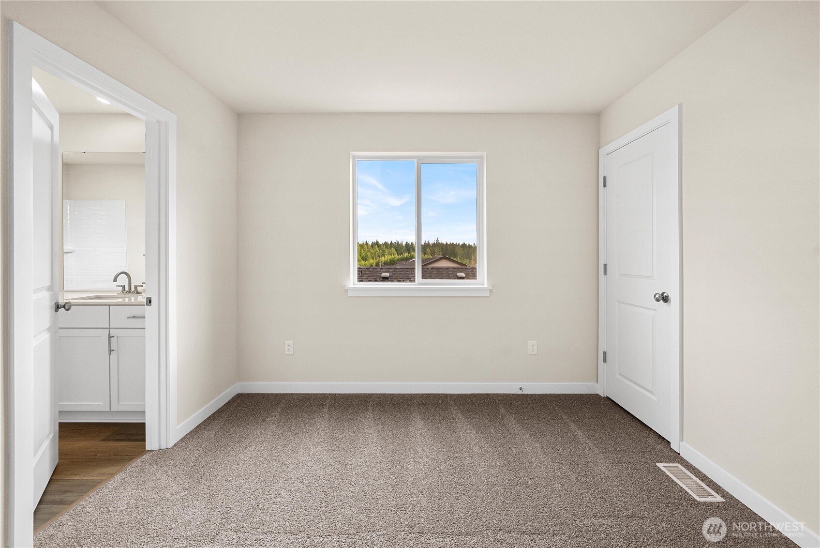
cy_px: 274
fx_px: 296
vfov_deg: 85.5
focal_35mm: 13
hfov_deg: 108.3
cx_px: 410
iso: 400
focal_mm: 13
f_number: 7.1
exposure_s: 1/30
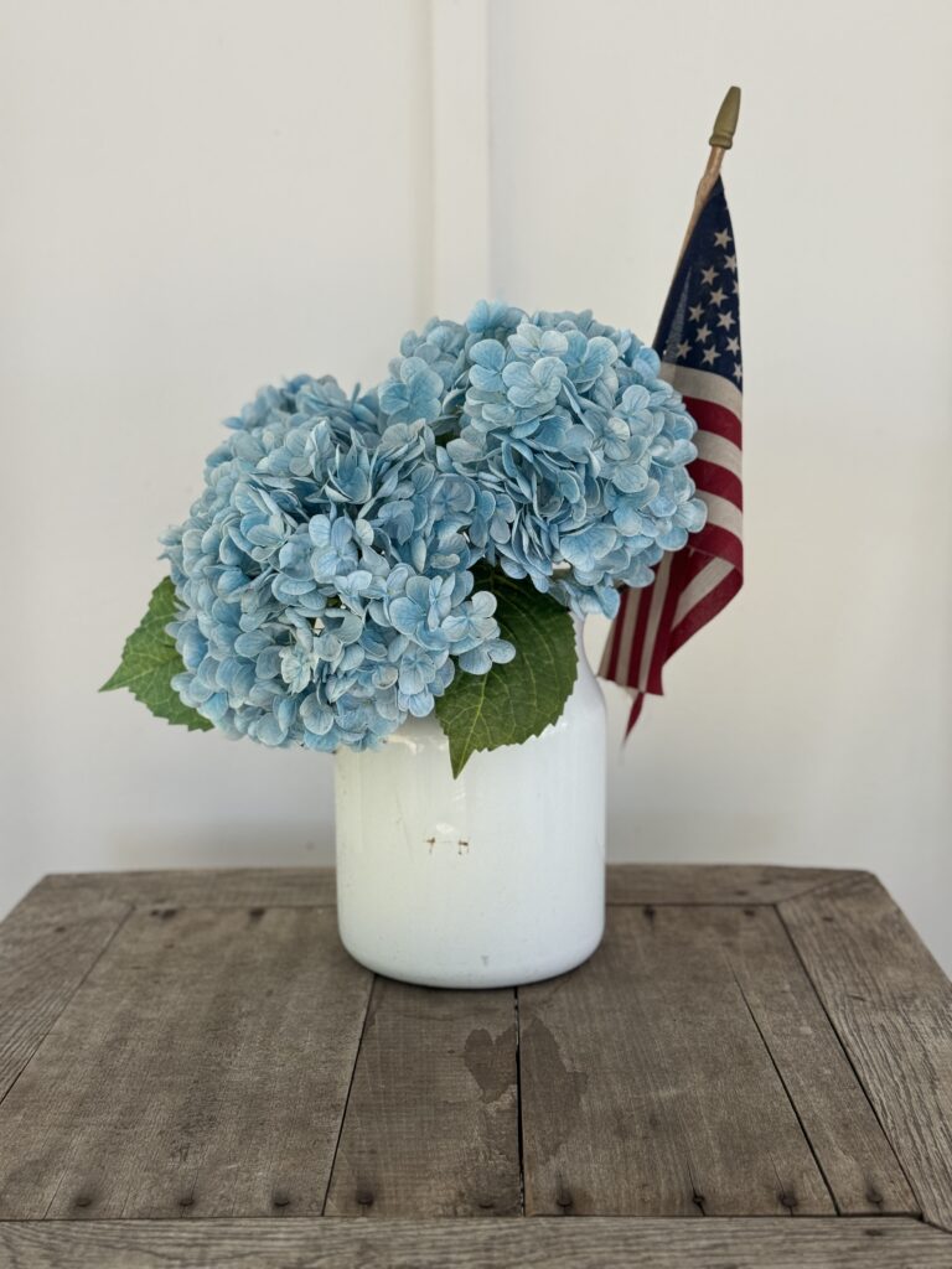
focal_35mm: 48
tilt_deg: -8.9
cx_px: 476
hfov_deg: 30.3
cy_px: 634
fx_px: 1760
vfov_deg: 39.7
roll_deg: +0.5
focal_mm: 6.76
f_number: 1.78
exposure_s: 1/259
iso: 64
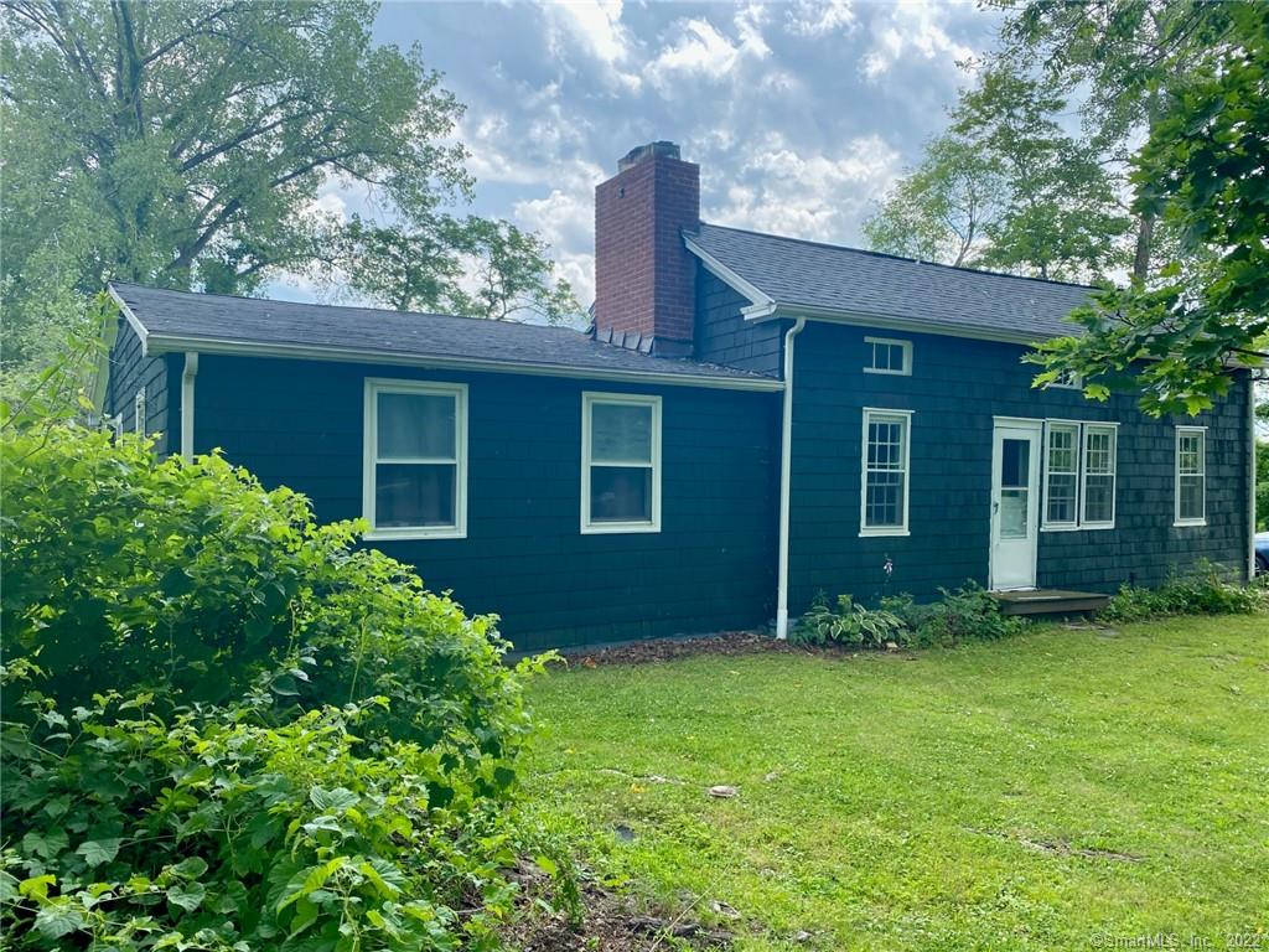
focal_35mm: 26
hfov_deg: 67.3
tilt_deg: +0.2
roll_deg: +0.2
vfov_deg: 53.1
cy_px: 476
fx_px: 953
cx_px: 634
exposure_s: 1/884
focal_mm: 4.25
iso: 32
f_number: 1.8
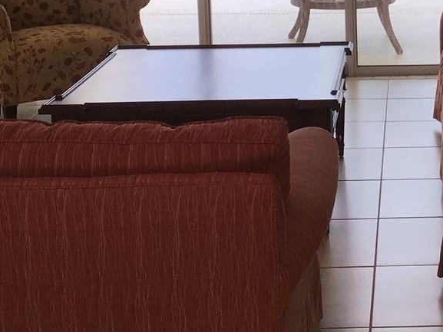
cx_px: 431
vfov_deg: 16.7
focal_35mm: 86
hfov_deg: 22.0
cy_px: -28
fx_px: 1101
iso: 25
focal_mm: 3.3
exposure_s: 1/162
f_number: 2.4
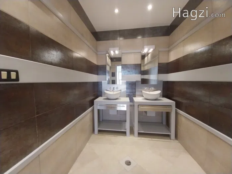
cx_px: 116
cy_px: 87
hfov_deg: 106.2
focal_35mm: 13
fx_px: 87
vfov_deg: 89.9
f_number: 2.2
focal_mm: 1.3
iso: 160
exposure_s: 1/50
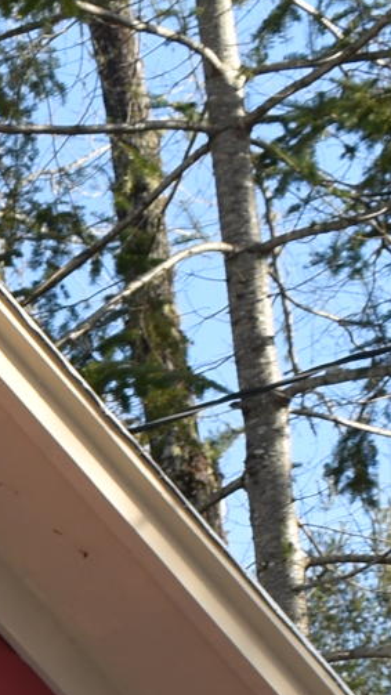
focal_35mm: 206
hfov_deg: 5.6
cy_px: 1209
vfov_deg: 10.0
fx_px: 3796
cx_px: -750
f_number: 7.1
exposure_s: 1/200
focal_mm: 22
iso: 100
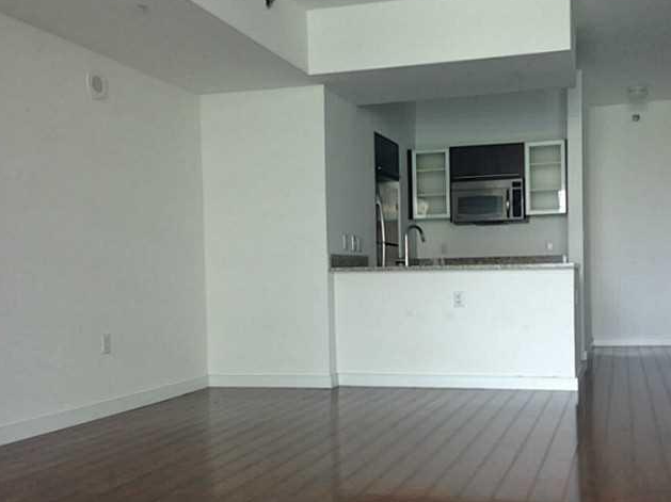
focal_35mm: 42
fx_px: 814
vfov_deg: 34.2
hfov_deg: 44.5
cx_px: 416
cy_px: 304
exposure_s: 1/24
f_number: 2.4
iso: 50
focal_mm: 4.12
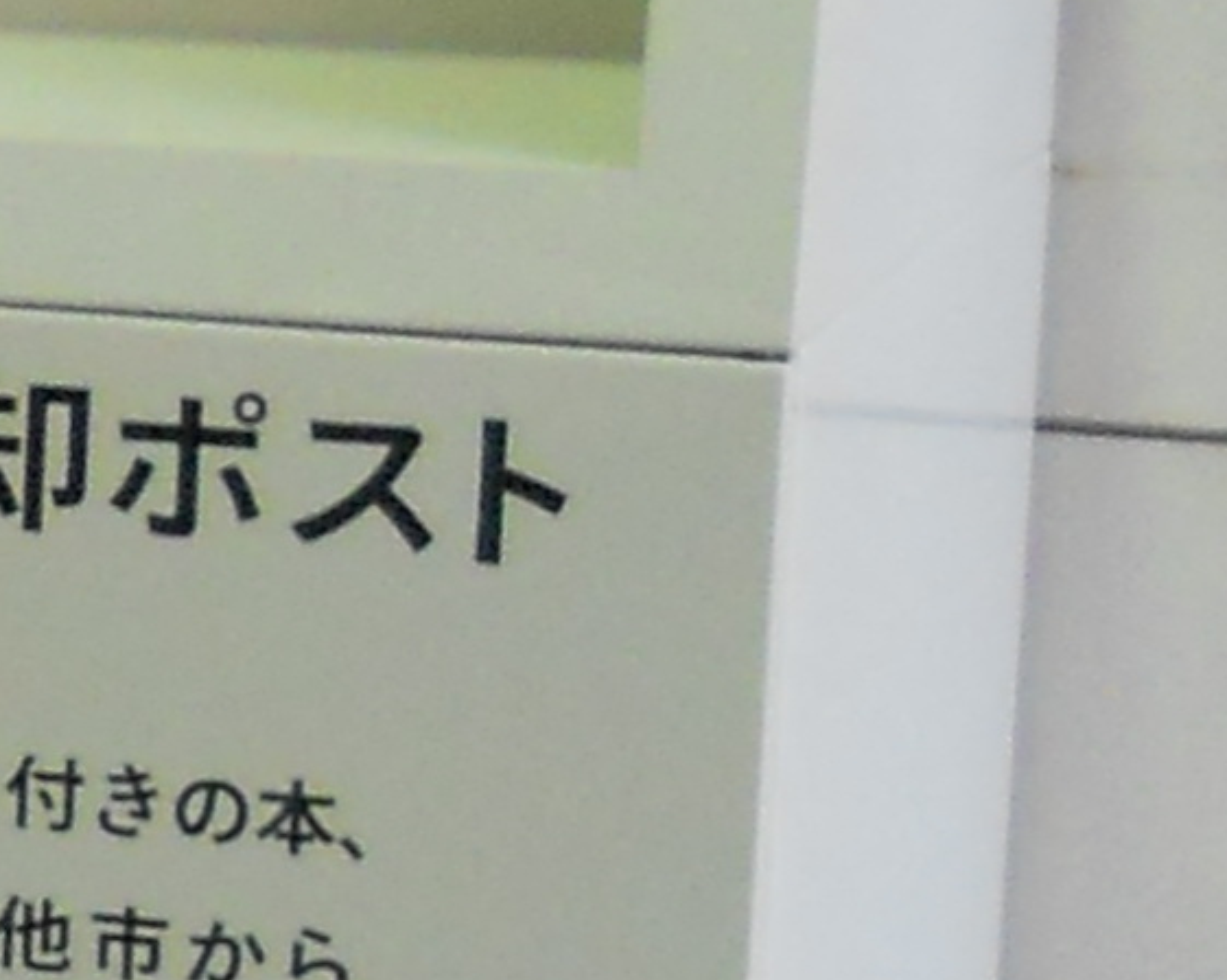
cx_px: -2012
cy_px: 1008
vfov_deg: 6.6
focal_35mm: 233
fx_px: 8455
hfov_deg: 7.6
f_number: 3.1
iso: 400
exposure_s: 1/100
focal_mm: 6.72
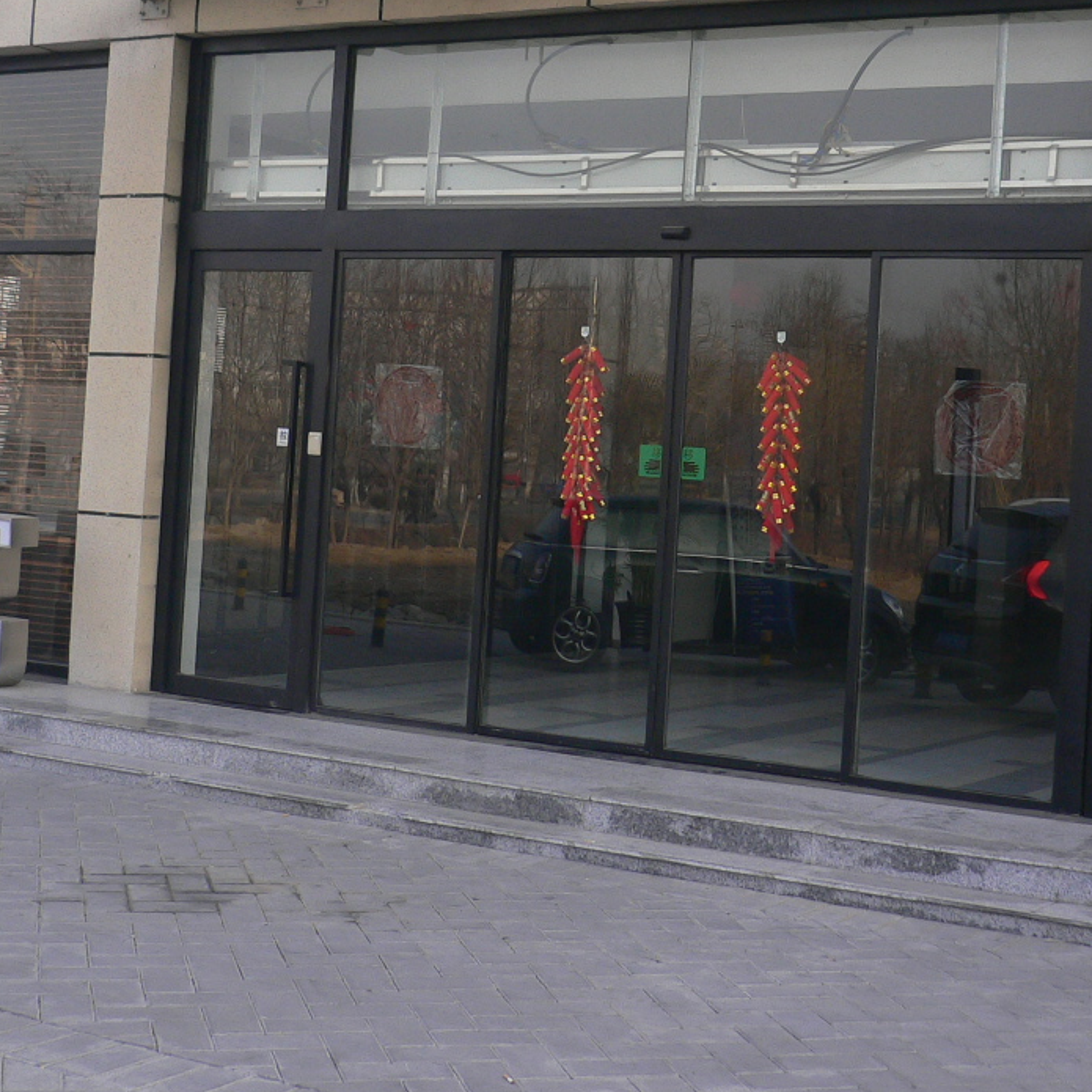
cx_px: 622
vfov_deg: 29.8
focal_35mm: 57
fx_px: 2034
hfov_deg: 30.0
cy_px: 369
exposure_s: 1/200
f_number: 2.8
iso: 80
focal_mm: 5.8
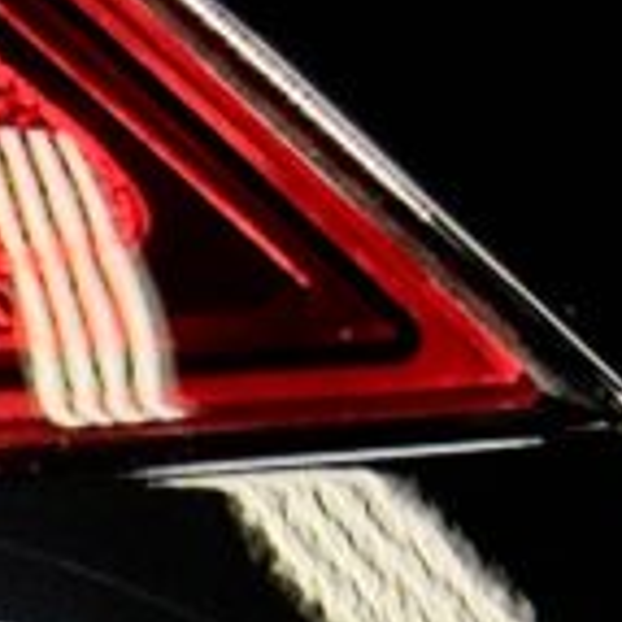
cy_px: 1849
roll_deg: -1.6
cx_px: -861
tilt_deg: -22.3
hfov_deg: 5.6
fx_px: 6180
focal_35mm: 304
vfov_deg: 5.4
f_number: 1.78
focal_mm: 6.76
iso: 100
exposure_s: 1/167
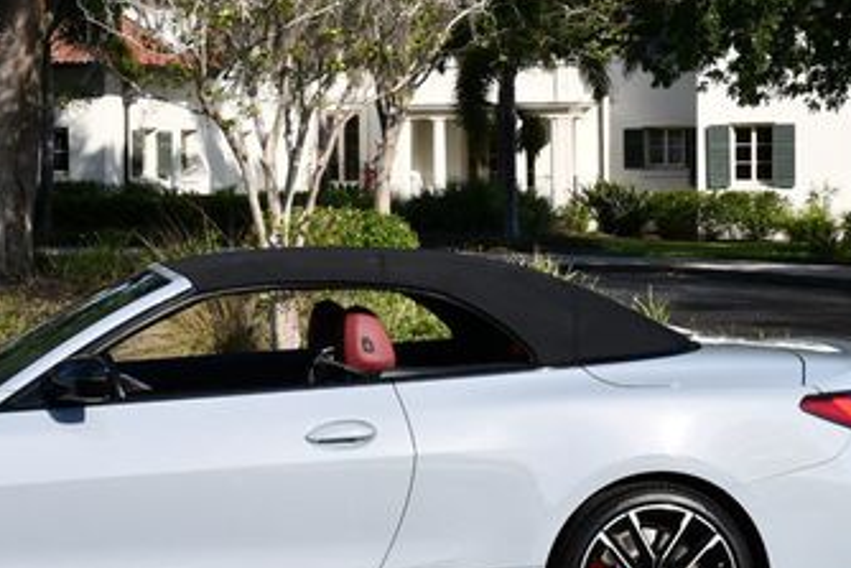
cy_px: 247
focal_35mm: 92
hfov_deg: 22.0
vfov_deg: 14.9
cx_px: 262
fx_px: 2176
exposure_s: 1/250
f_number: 8
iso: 125
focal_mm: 24
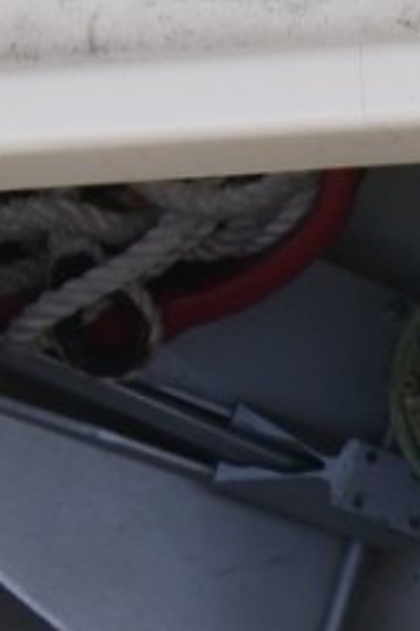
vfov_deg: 16.2
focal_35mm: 124
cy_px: 618
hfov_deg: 10.9
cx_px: 473
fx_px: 2173
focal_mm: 22
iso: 100
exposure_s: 1/60
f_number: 7.1
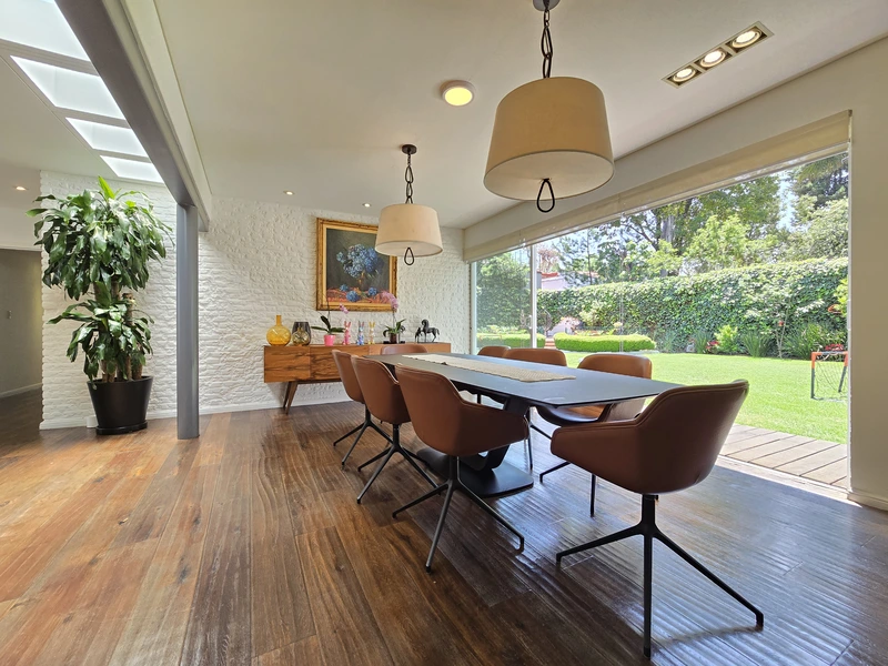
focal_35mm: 13
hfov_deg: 106.2
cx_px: 444
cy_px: 333
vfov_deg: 89.9
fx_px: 333
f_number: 2.2
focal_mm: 2.2
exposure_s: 1/120
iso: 80
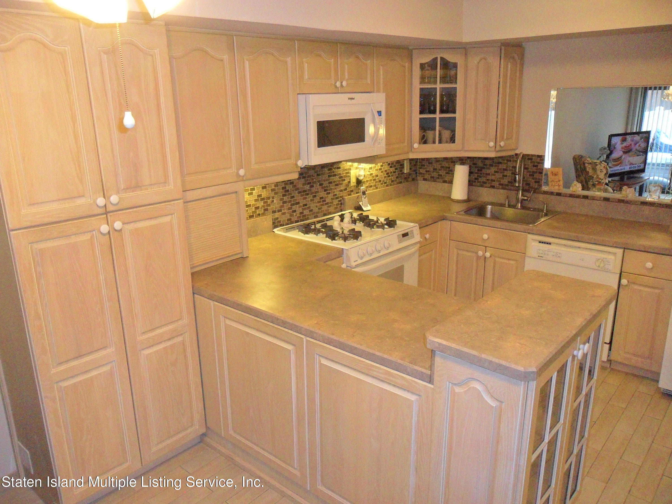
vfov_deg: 51.4
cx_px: 336
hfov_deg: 65.3
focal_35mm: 27
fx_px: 524
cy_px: 252
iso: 400
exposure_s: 1/30
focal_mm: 4.9
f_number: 3.5
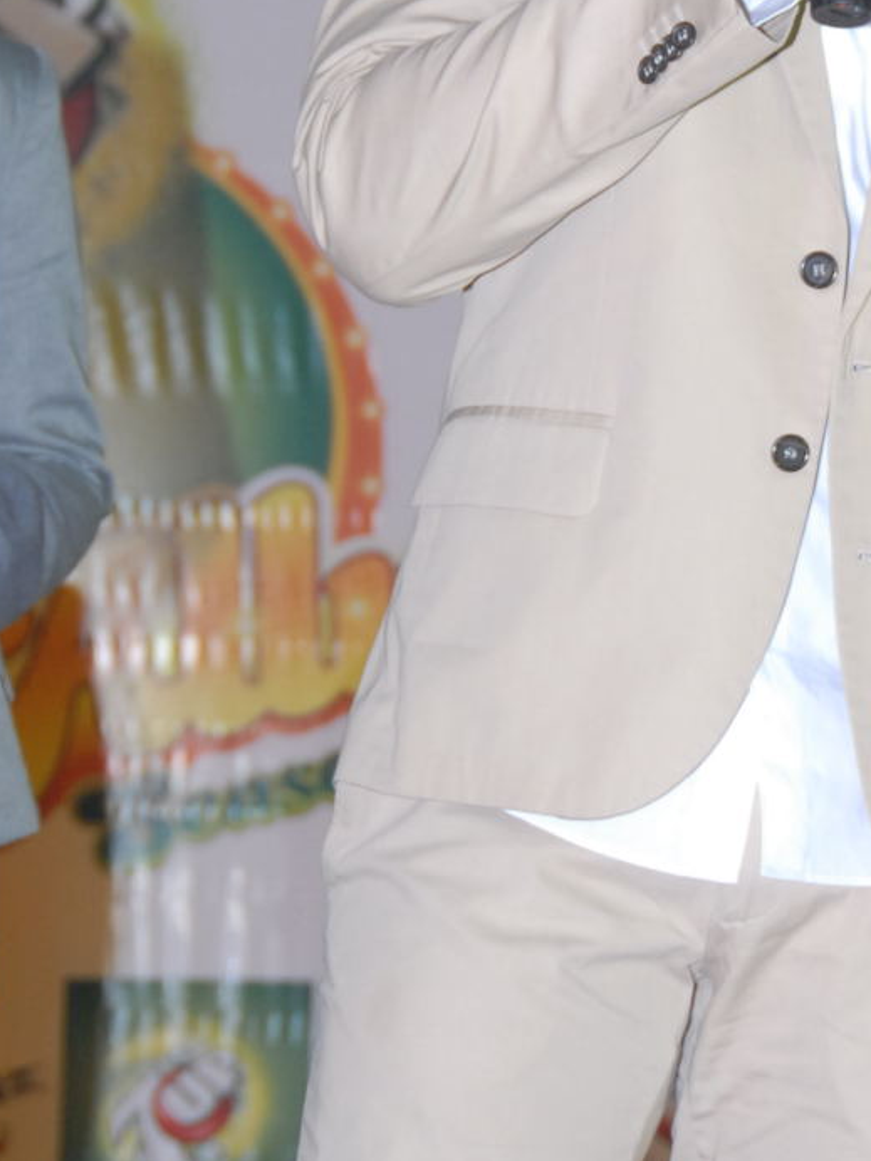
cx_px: 644
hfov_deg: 6.8
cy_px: 339
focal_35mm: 217
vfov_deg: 9.1
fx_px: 7284
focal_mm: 65
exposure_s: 1/125
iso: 400
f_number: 5.6
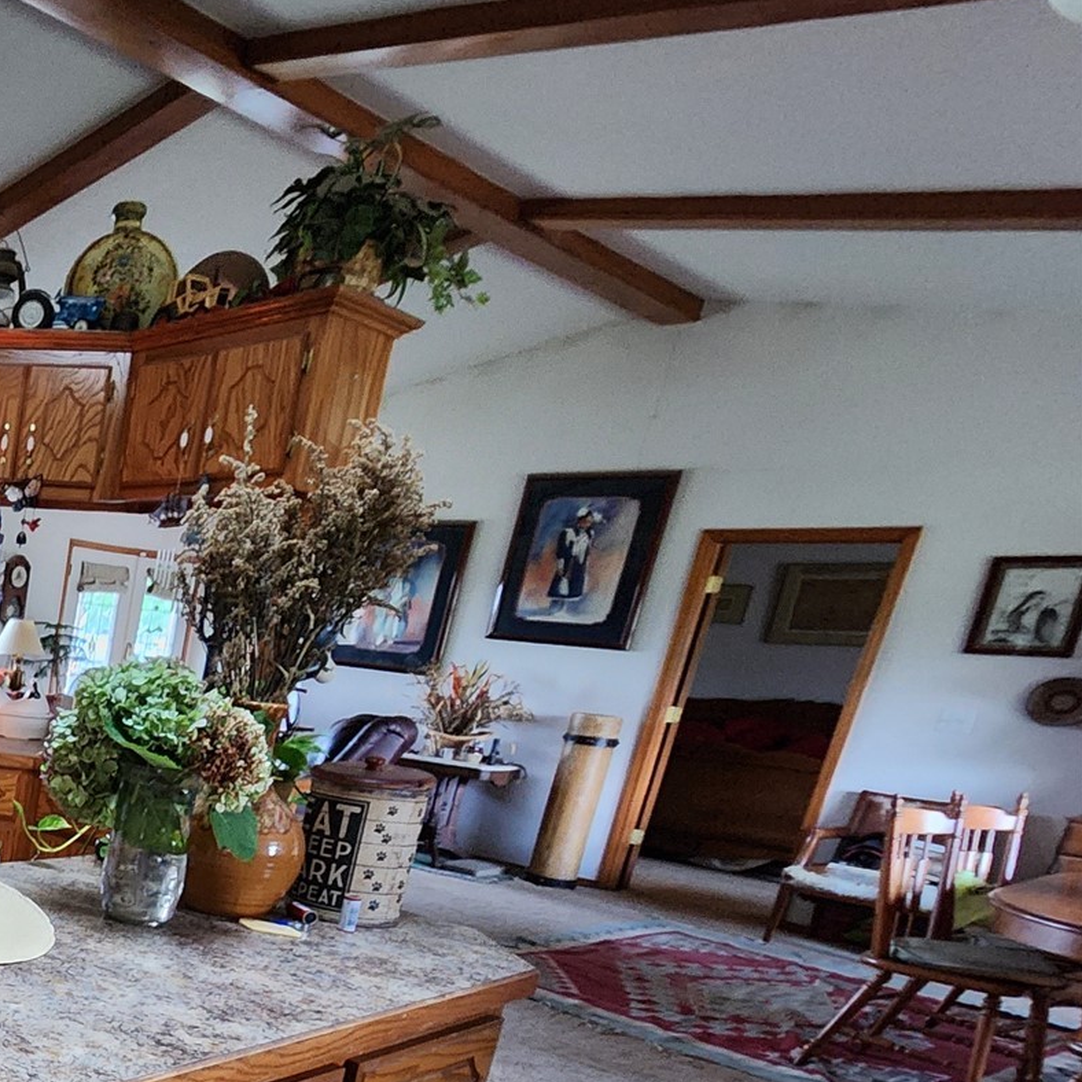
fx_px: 990
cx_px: -235
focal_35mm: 28
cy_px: 912
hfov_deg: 39.7
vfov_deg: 52.4
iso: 640
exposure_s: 1/30
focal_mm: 2.2
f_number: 2.2
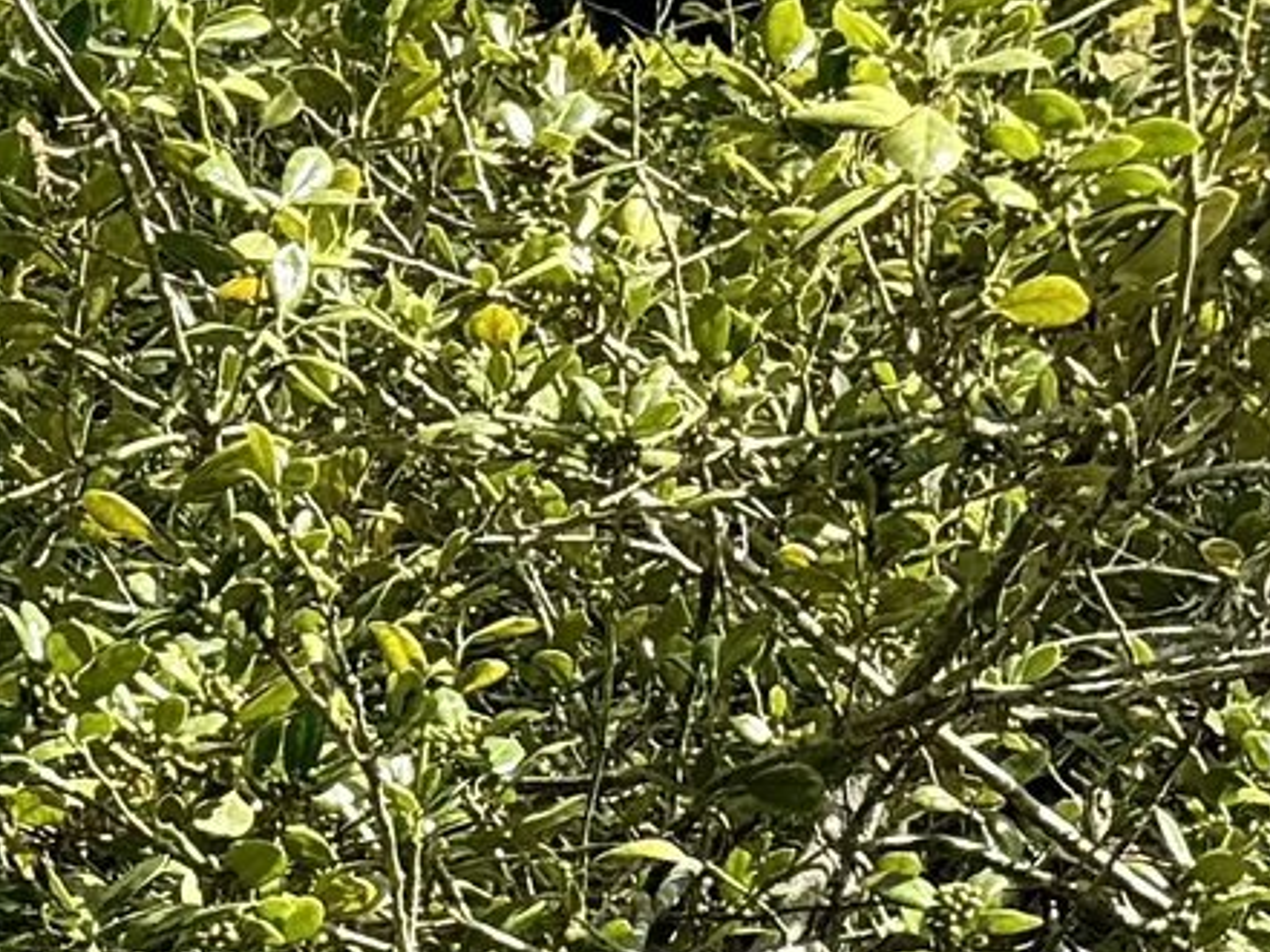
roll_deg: +0.5
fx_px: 6129
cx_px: -1575
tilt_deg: -8.6
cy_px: 2876
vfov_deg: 7.7
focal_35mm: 167
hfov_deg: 10.5
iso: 80
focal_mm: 6.76
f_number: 1.78
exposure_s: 1/1493
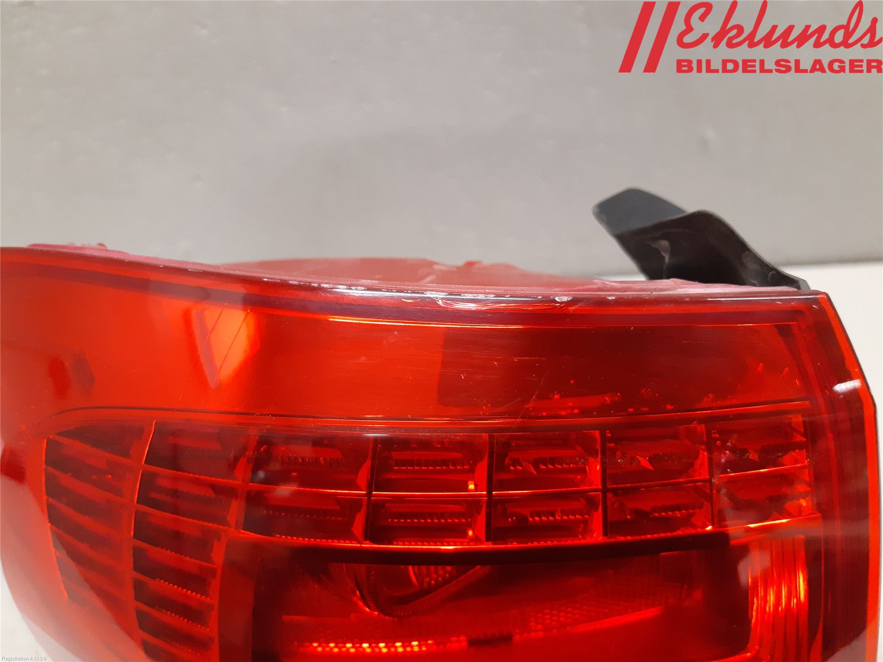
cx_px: 442
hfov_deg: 67.3
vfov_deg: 53.1
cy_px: 331
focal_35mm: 26
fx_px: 663
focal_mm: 3.93
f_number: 1.7
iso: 320
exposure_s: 1/50
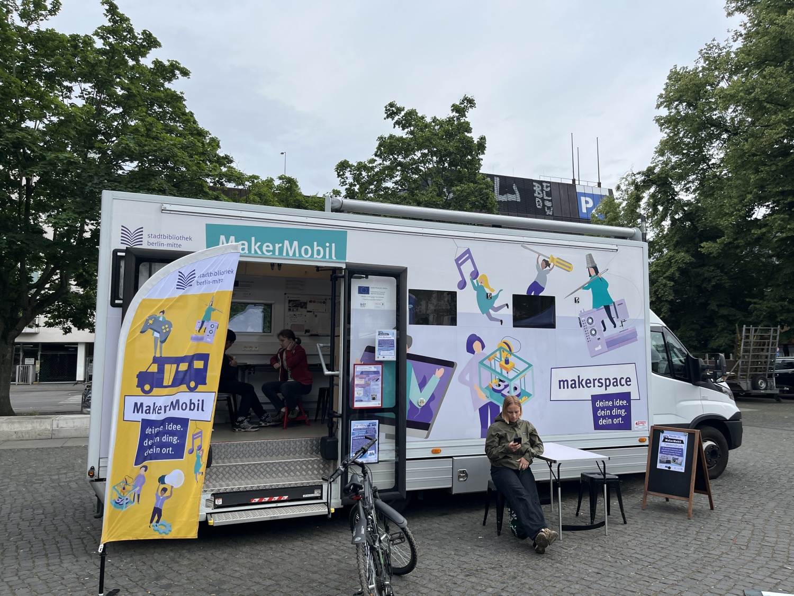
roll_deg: +1.1
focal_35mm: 26
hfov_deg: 67.3
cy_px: 298
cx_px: 397
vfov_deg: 53.1
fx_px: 596
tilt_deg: +5.9
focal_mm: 5.1
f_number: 1.6
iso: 50
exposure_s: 1/3521
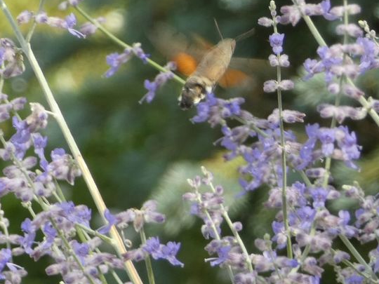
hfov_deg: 4.2
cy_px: 94
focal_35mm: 474
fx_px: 5190
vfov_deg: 3.1
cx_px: 238
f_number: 5.5
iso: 80
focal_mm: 53.8
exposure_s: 1/80
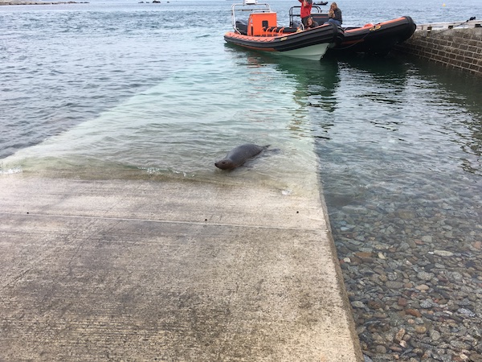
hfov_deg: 61.7
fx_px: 404
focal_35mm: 29
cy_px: 181
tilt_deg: -25.0
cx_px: 241
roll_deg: -0.3
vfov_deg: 48.2
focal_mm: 4.15
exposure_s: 1/1131
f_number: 2.2
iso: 25
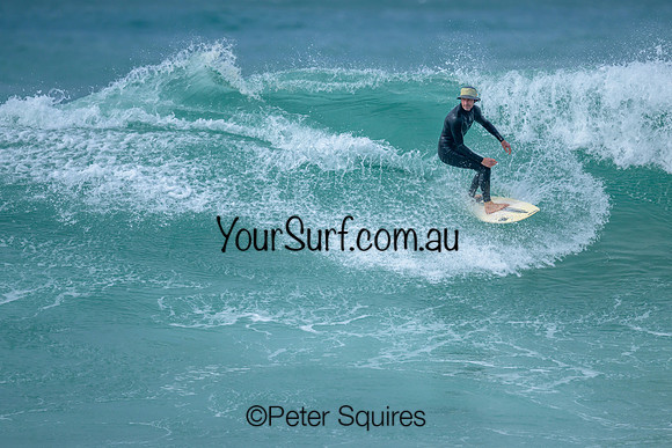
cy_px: 242
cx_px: 348
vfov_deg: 1.6
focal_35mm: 886
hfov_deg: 2.3
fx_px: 16544
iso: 400
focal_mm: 800
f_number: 6.3
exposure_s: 1/2000
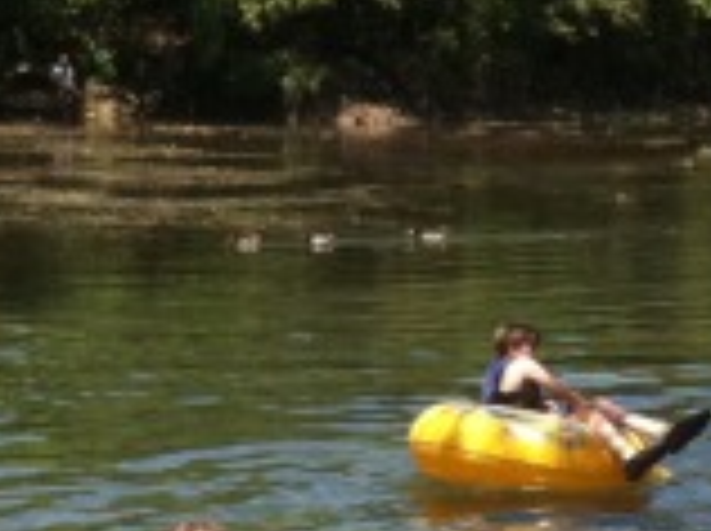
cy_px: 308
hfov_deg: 11.0
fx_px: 3630
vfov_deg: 8.4
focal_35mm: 177
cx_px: 842
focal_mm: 3.85
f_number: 2.8
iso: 80
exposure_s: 1/654
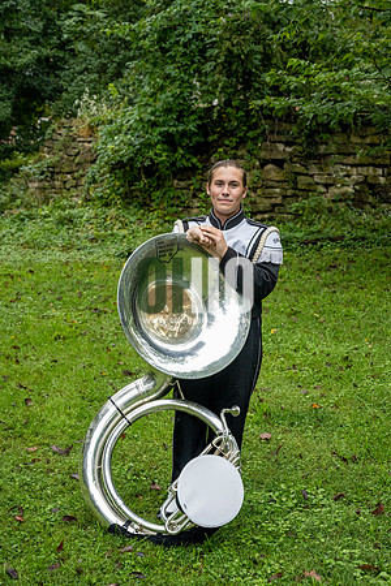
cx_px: 196
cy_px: 293
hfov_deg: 27.0
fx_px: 815
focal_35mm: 50
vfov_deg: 39.6
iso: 800
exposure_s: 1/500
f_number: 4
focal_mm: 50
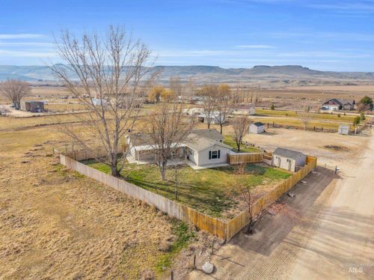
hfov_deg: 71.6
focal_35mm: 24
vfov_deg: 56.7
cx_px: 187
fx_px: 259
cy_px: 140
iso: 200
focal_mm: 8.67
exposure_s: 1/6400
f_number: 1.8
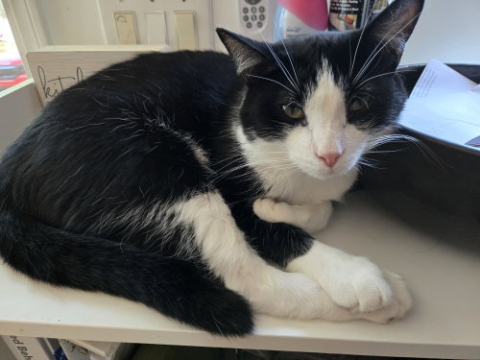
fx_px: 319
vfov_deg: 58.9
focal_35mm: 23
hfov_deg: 73.9
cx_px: 240
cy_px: 180
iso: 640
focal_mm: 5.4
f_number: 1.8
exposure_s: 1/60
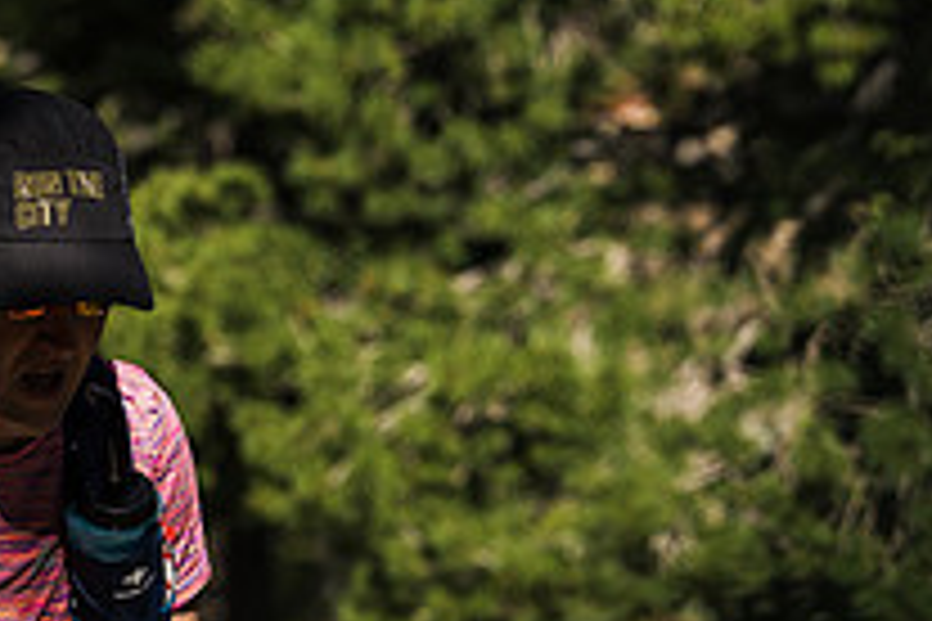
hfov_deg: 6.7
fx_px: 7921
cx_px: -266
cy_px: 578
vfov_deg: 4.5
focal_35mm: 306
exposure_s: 1/2000
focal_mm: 109
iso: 100
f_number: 4.5
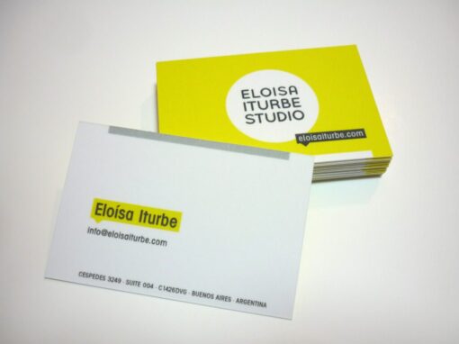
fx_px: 437
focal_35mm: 33
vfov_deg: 42.9
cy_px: 172
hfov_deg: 55.4
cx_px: 230
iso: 80
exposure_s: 1/50
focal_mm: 5.5
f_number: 2.8
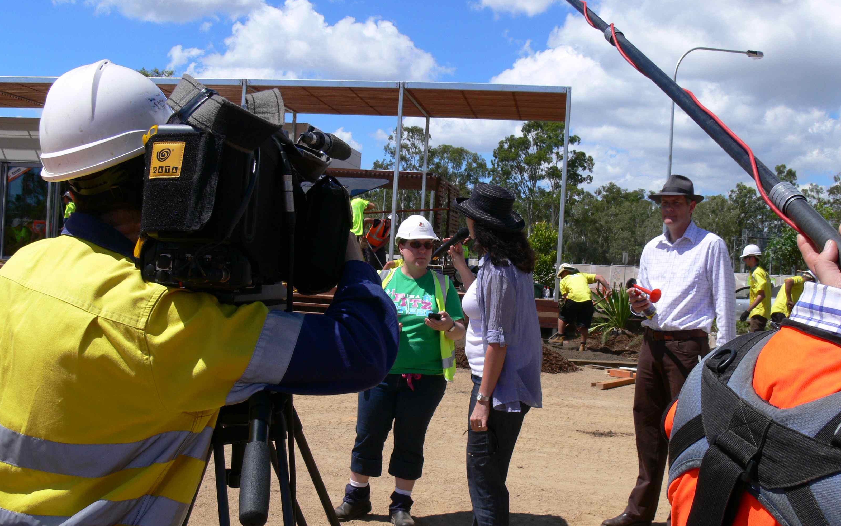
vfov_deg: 33.6
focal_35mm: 38
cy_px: 271
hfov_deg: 51.5
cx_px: 425
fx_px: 871
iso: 80
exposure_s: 1/400
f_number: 6.3
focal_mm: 7.4
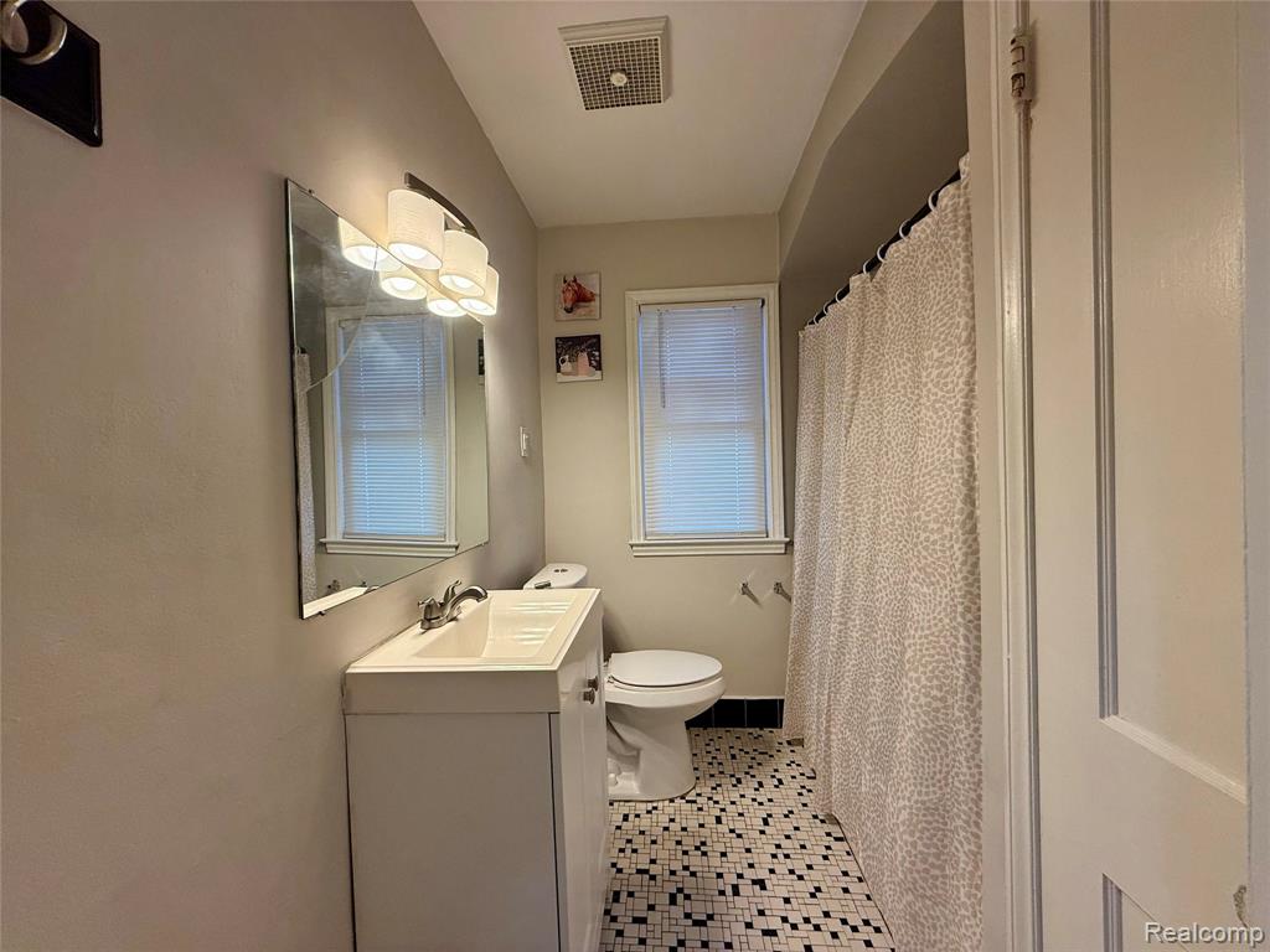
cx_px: 635
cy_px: 476
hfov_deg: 102.1
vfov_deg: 85.7
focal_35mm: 14
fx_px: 514
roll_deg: +1.9
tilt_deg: -0.3
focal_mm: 2.22
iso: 125
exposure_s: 1/120
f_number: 2.2
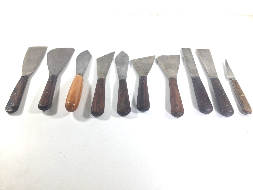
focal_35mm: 31
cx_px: 126
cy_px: 95
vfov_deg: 45.4
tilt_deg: -47.3
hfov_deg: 58.4
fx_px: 227
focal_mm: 3.3
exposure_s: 1/100
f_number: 2.4
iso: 25
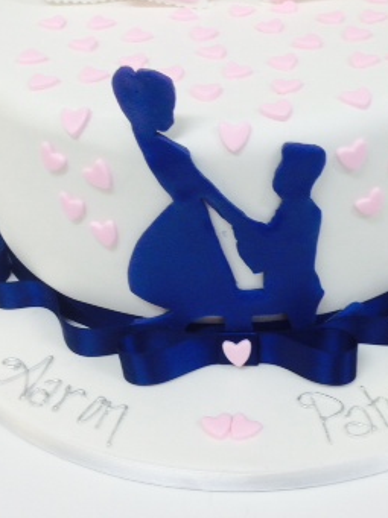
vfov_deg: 31.0
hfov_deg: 23.6
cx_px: 215
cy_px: 178
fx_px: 928
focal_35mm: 62
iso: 64
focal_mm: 4.12
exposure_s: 1/33
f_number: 2.4
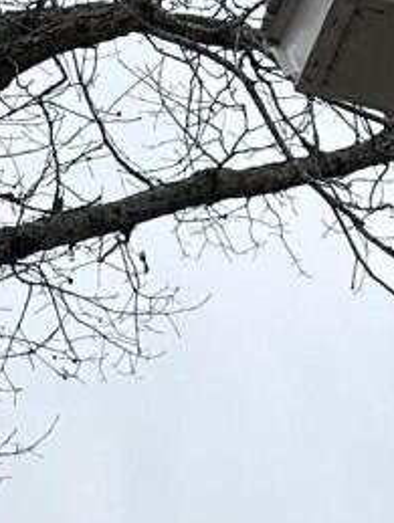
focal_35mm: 185
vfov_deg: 8.4
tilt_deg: +2.1
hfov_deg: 7.9
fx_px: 2801
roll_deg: -1.8
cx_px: 525
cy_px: 1724
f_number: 1.78
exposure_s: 1/3472
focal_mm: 6.86
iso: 80
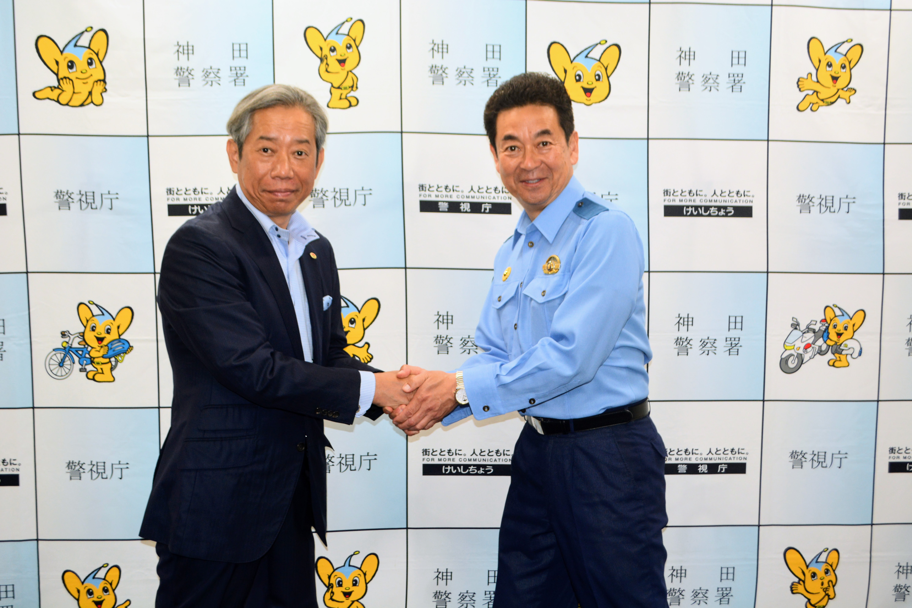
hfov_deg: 45.0
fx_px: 1102
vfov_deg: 30.8
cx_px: 456
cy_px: 304
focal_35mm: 44
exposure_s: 1/90
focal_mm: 29
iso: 400
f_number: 4.5
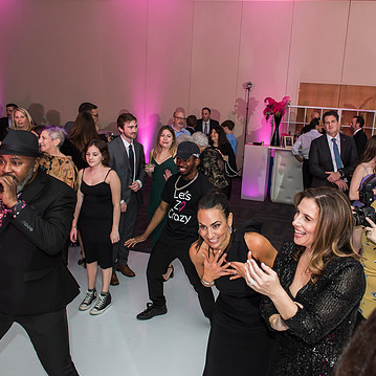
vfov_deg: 49.7
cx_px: 225
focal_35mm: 33
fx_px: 406
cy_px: 175
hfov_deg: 49.4
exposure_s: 1/100
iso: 1000
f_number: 4.5
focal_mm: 24
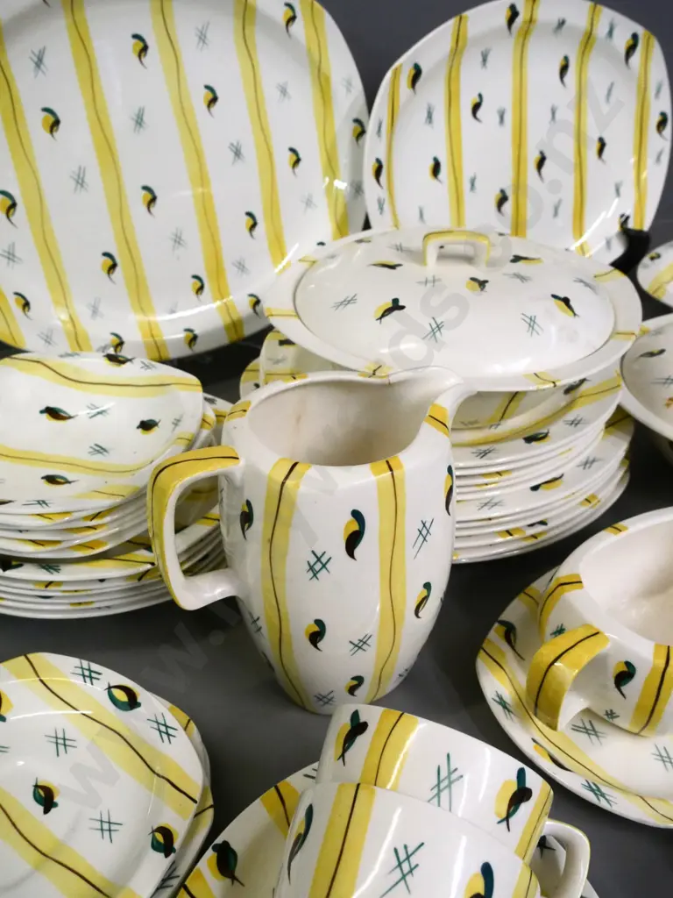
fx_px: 778
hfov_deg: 46.8
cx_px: 336
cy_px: 449
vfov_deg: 60.0
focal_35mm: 30
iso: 3200
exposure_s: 1/160
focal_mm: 15
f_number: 7.1
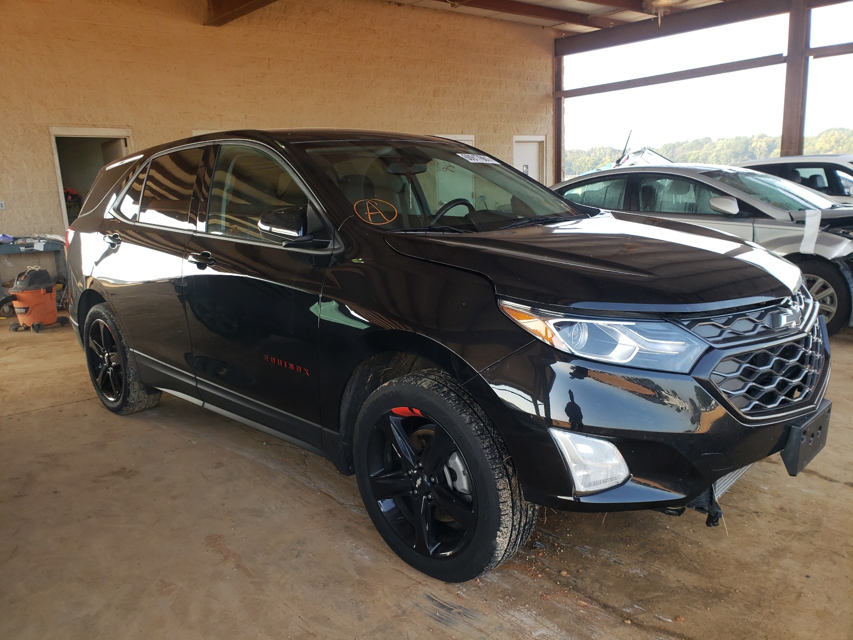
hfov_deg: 67.3
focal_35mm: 26
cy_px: 320
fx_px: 641
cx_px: 426
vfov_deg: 53.1
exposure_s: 1/120
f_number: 1.5
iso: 53
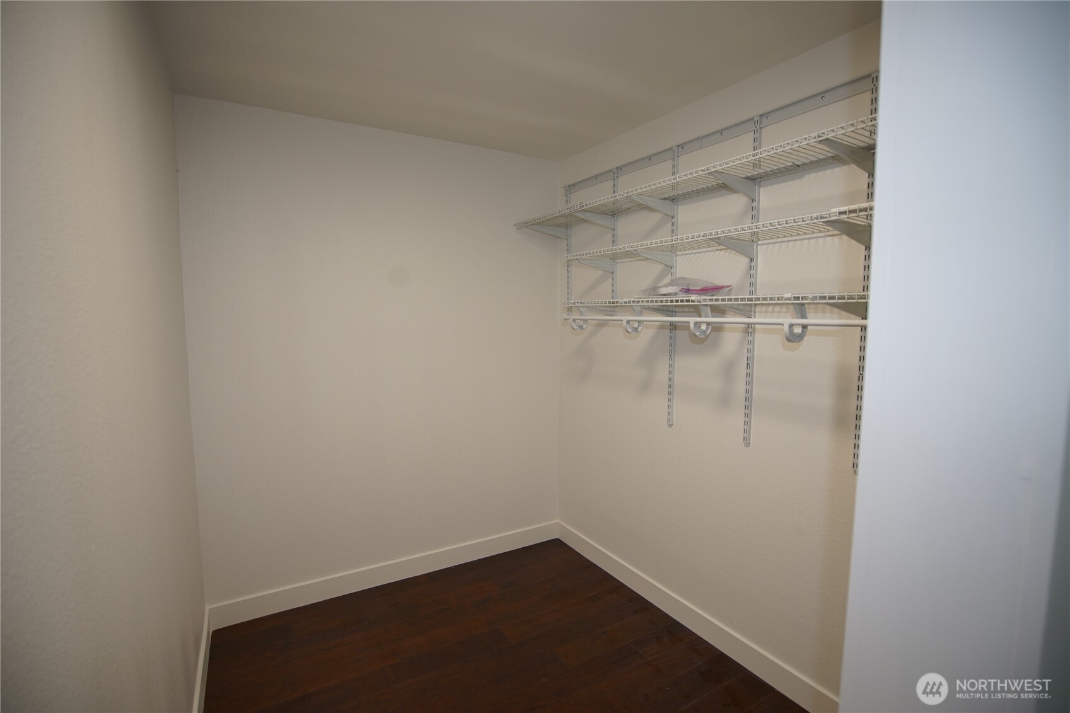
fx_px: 475
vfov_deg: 73.7
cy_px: 356
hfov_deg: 96.7
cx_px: 535
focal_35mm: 16
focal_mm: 16
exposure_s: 1/50
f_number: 4
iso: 400
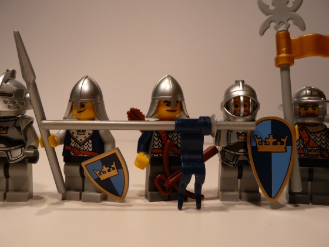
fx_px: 304
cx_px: 161
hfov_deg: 56.8
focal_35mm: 32
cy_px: 125
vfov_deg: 44.2
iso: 100
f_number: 3.3
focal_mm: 4.7
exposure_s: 1/50
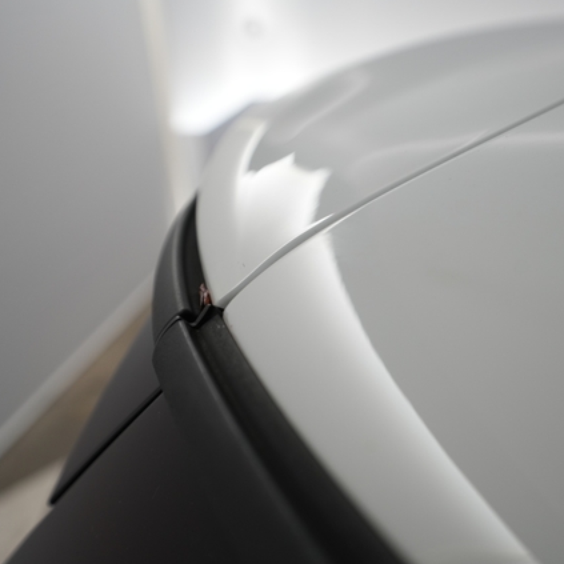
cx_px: 401
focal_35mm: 36
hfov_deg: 44.9
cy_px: 283
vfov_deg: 46.0
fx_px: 664
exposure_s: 1/100
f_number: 4.5
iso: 640
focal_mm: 28
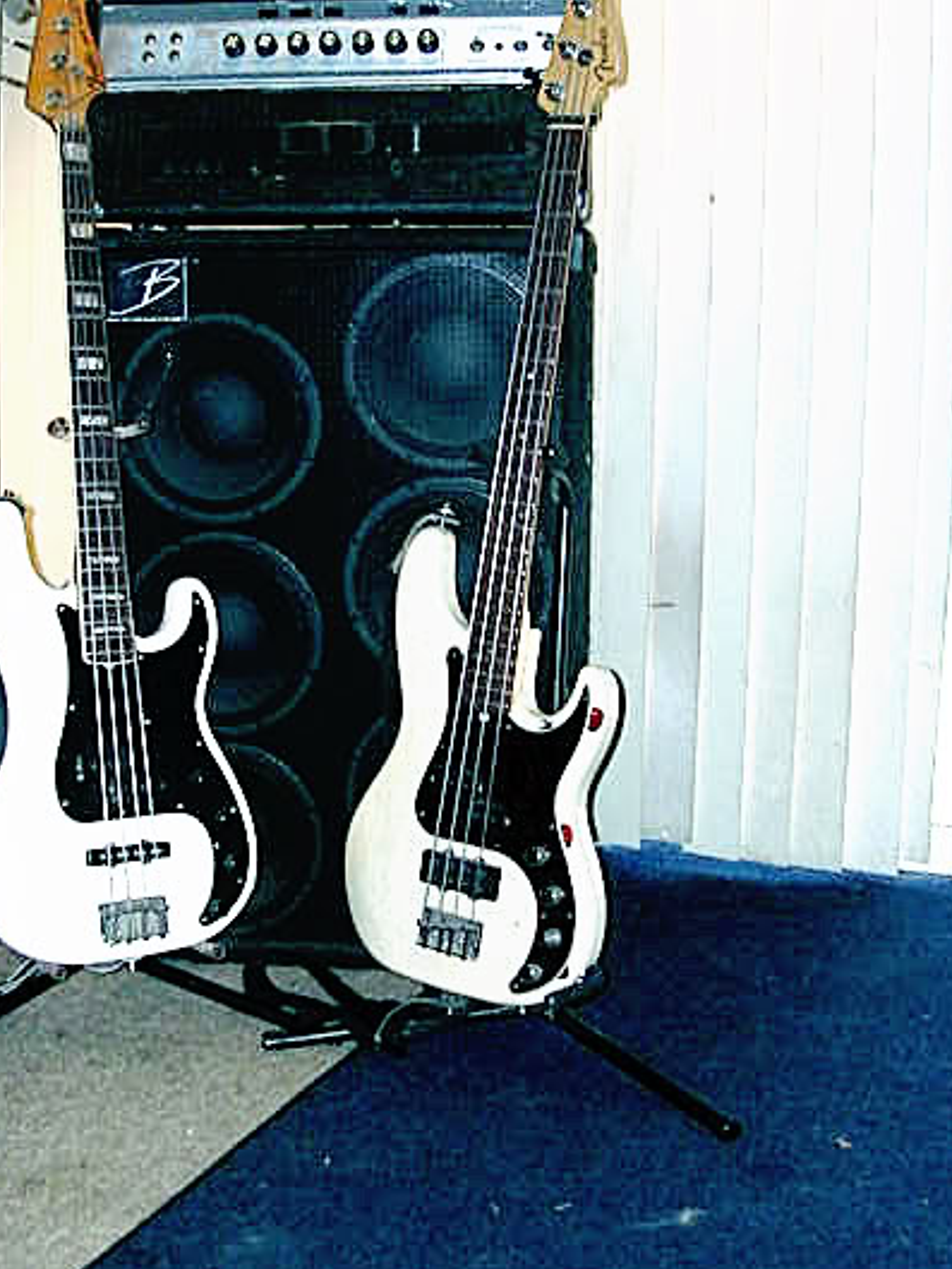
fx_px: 1686
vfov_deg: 41.2
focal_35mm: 46
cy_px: 573
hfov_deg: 31.5
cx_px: 410
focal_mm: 5.8
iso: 112
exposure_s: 1/60.1
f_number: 2.8
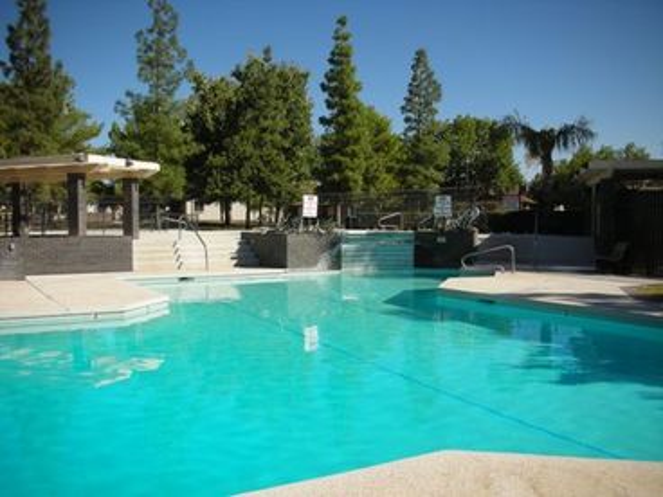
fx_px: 670
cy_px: 248
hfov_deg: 52.6
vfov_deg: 40.7
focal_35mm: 35
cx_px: 332
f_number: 8.5
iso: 50
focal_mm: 5.8
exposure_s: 1/102
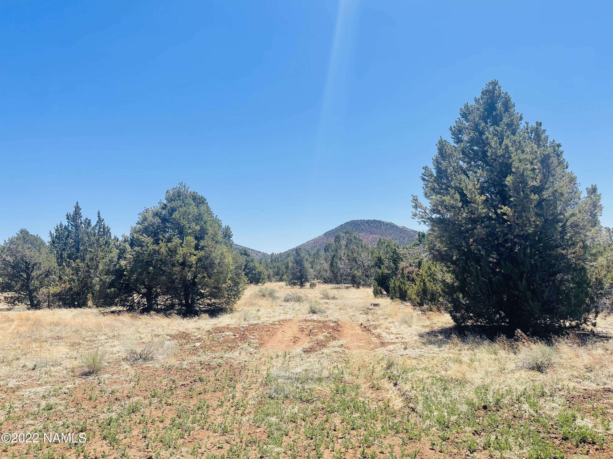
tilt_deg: +3.5
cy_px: 230
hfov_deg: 67.3
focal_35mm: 26
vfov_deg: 53.1
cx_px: 306
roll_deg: +2.2
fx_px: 460
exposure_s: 1/3003
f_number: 1.6
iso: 32
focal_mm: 5.1
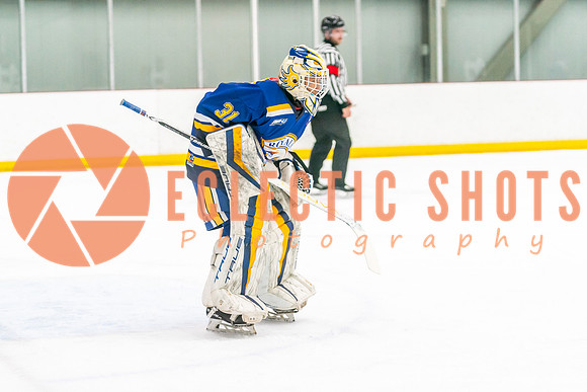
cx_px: 266
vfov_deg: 13.2
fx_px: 1688
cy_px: 157
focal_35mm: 104
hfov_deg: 19.7
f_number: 2.8
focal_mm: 82
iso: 3200
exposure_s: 1/1250
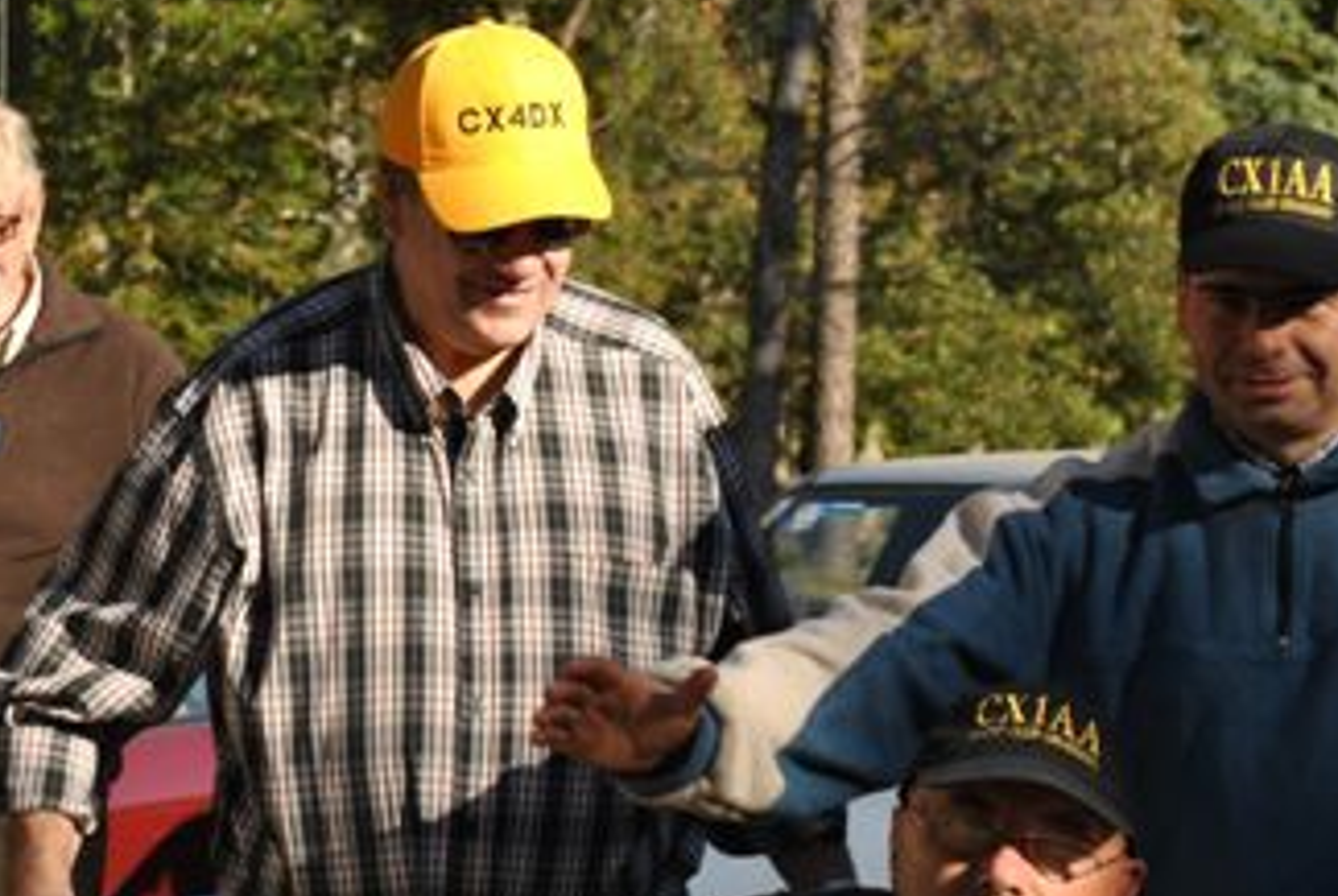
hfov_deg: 12.5
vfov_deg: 8.4
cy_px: 355
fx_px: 6066
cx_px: 157
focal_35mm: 163
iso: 100
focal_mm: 55
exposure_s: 1/200
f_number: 7.1
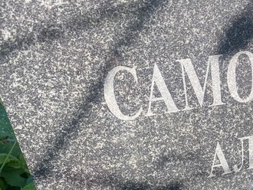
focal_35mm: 63
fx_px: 461
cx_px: 293
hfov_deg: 27.5
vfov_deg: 21.9
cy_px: 215
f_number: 1.8
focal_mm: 4.25
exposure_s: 1/451
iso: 32
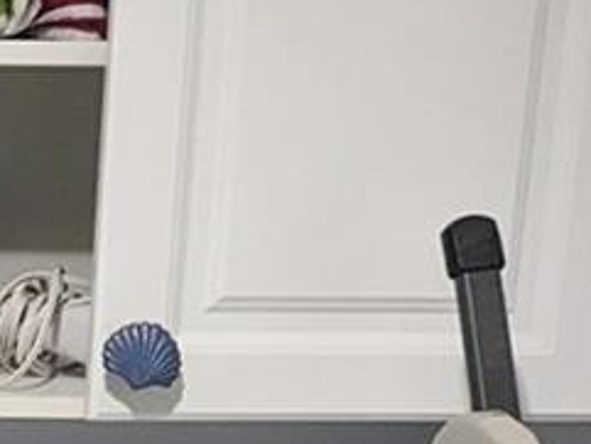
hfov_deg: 16.7
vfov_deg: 13.6
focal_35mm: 106
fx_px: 1811
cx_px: -309
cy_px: 515
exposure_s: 1/53.5
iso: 536
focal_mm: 2.35
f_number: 2.2
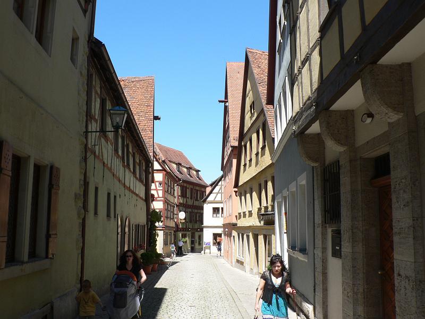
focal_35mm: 36
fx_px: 442
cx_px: 212
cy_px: 160
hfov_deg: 51.4
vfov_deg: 39.7
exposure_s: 1/400
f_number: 4
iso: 80
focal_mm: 6
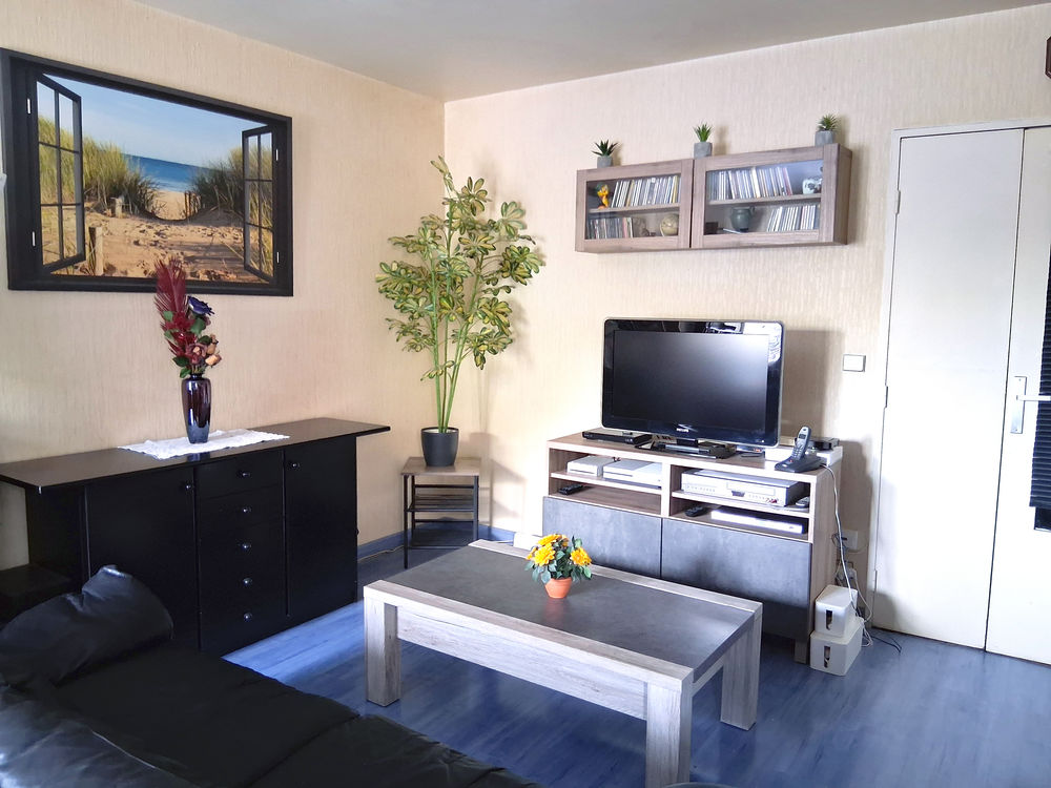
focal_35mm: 26
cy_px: 394
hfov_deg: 67.3
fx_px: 789
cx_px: 526
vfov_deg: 53.1
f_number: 1.8
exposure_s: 1/25
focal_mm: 3.98
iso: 500
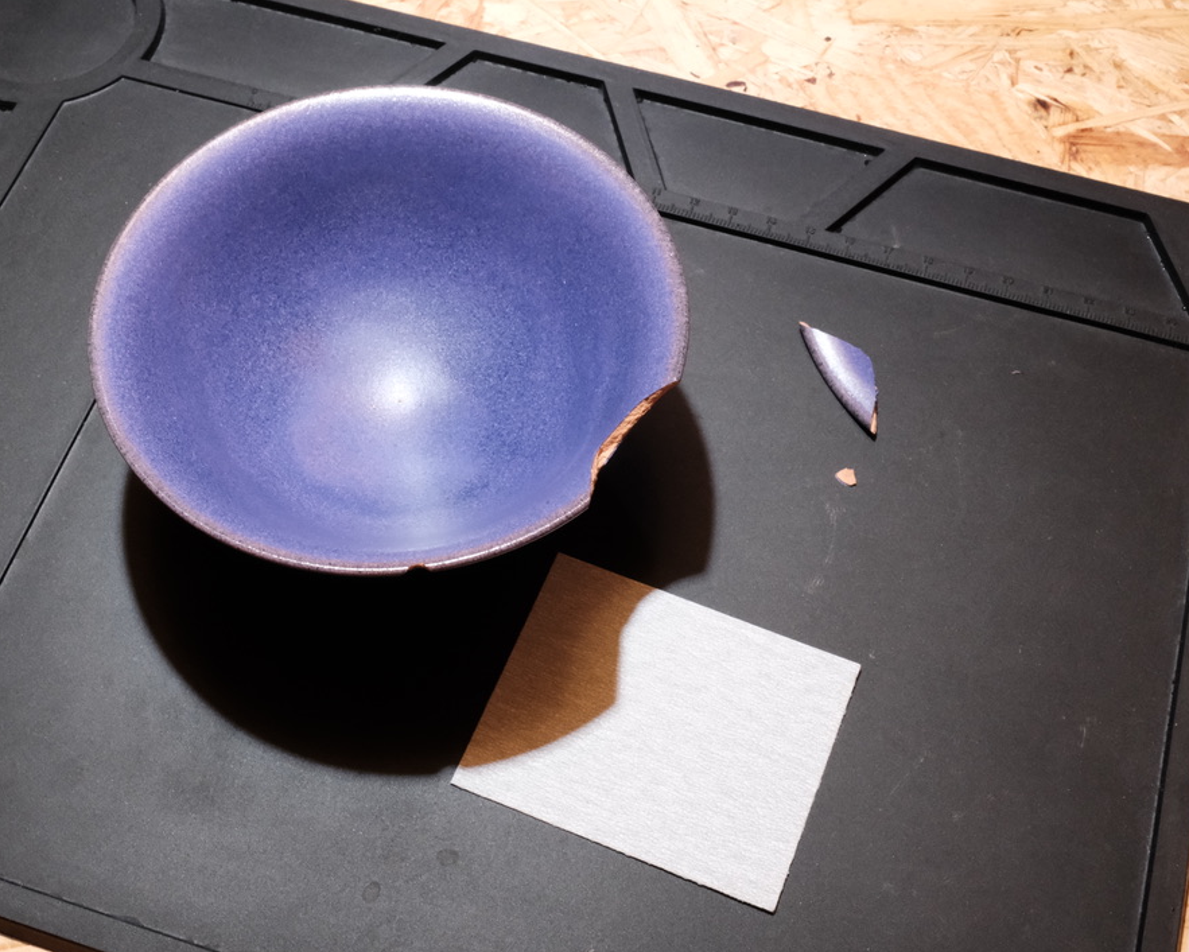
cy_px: 475
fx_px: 1584
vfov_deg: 33.5
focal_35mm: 45
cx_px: 533
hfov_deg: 41.1
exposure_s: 1/18
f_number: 18
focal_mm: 25.7
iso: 3200
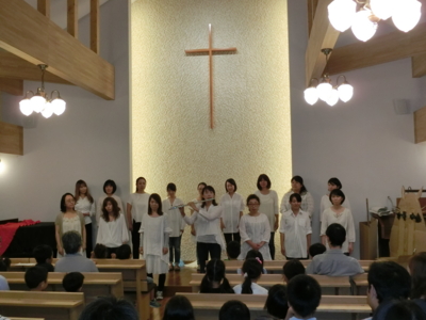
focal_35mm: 39
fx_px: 480
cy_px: 160
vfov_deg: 36.8
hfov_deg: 47.9
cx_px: 213
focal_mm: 6.9
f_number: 4.1
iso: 400
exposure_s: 1/100
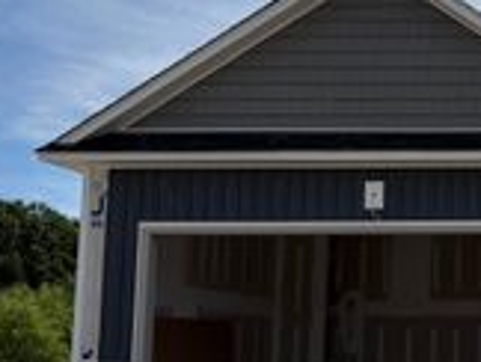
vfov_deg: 19.9
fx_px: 1030
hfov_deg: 22.9
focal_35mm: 74
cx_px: 650
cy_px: 221
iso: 80
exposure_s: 1/11905
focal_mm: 6.76
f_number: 1.78
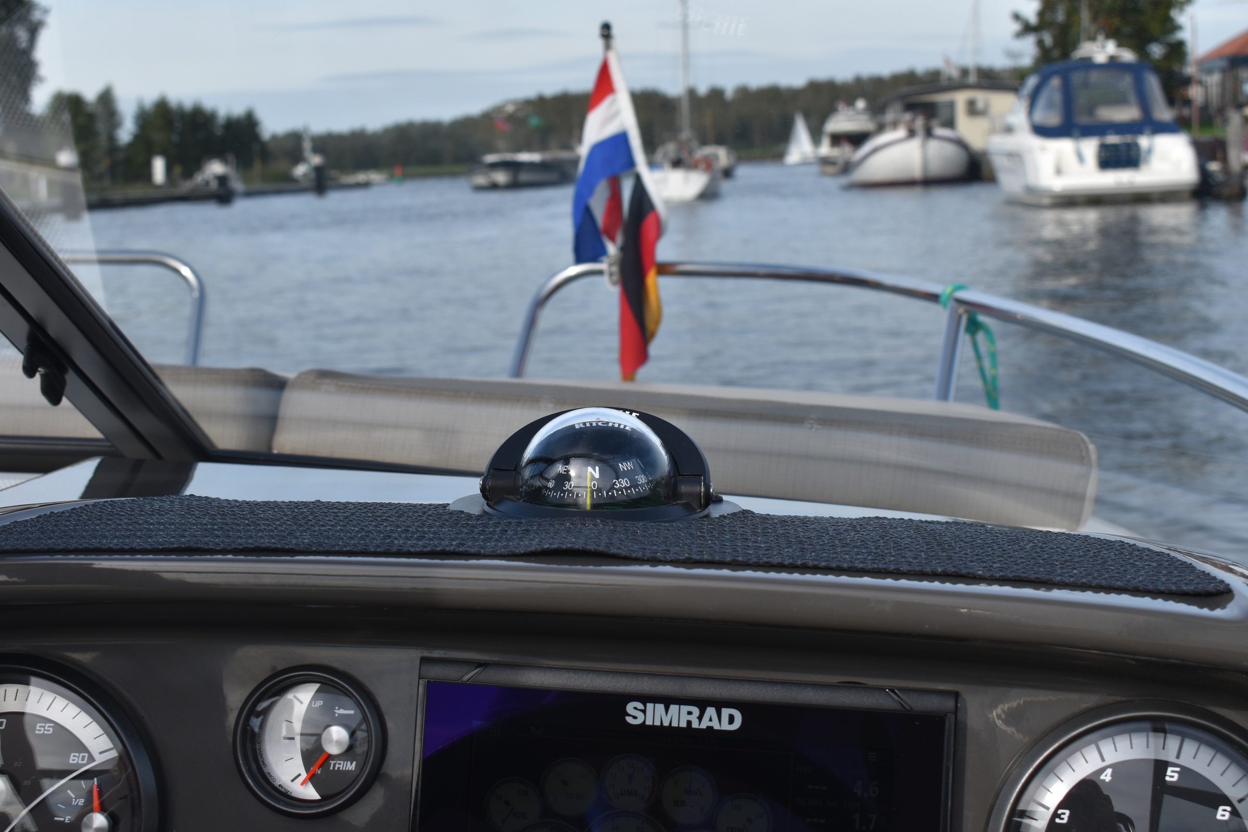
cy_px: 416
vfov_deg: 25.8
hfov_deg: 37.9
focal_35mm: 52
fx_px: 1820
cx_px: 624
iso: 200
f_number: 9
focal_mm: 35
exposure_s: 1/320
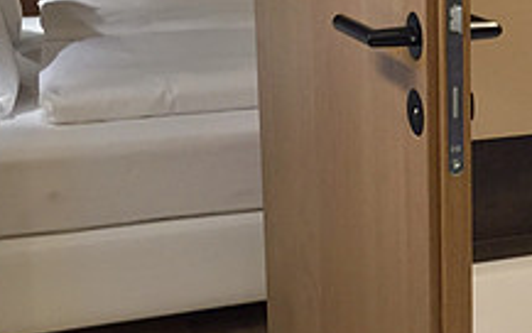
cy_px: 73
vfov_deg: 15.9
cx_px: 557
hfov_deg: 23.9
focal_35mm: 82
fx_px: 1190
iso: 125
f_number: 2.2
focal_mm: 4.15
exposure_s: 1/30
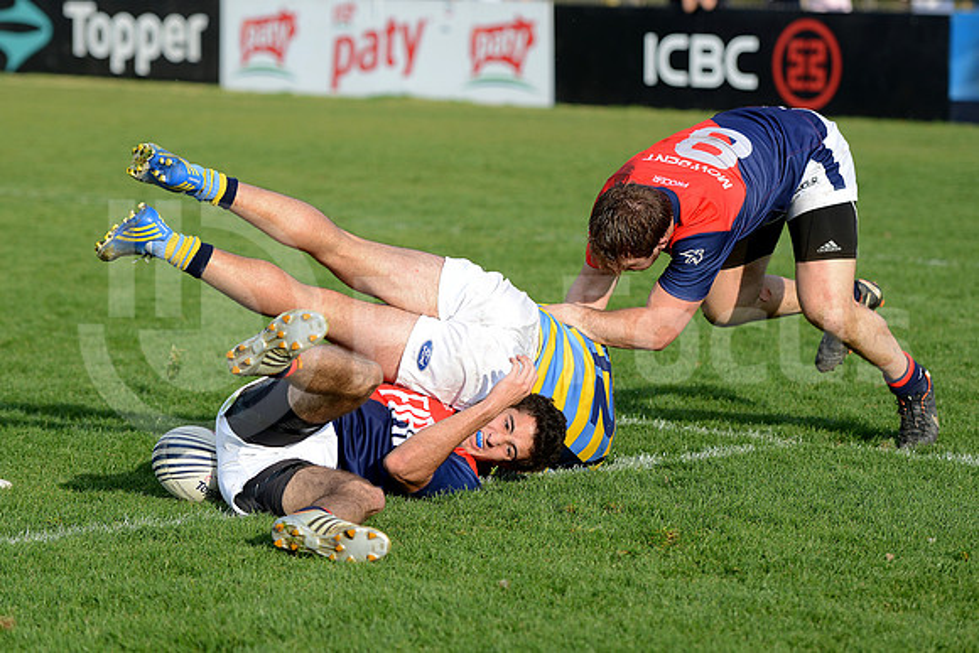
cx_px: 490
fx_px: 2856
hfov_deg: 19.5
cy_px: 326
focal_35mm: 105
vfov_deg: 13.0
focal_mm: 105
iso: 250
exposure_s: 1/1250
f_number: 2.8
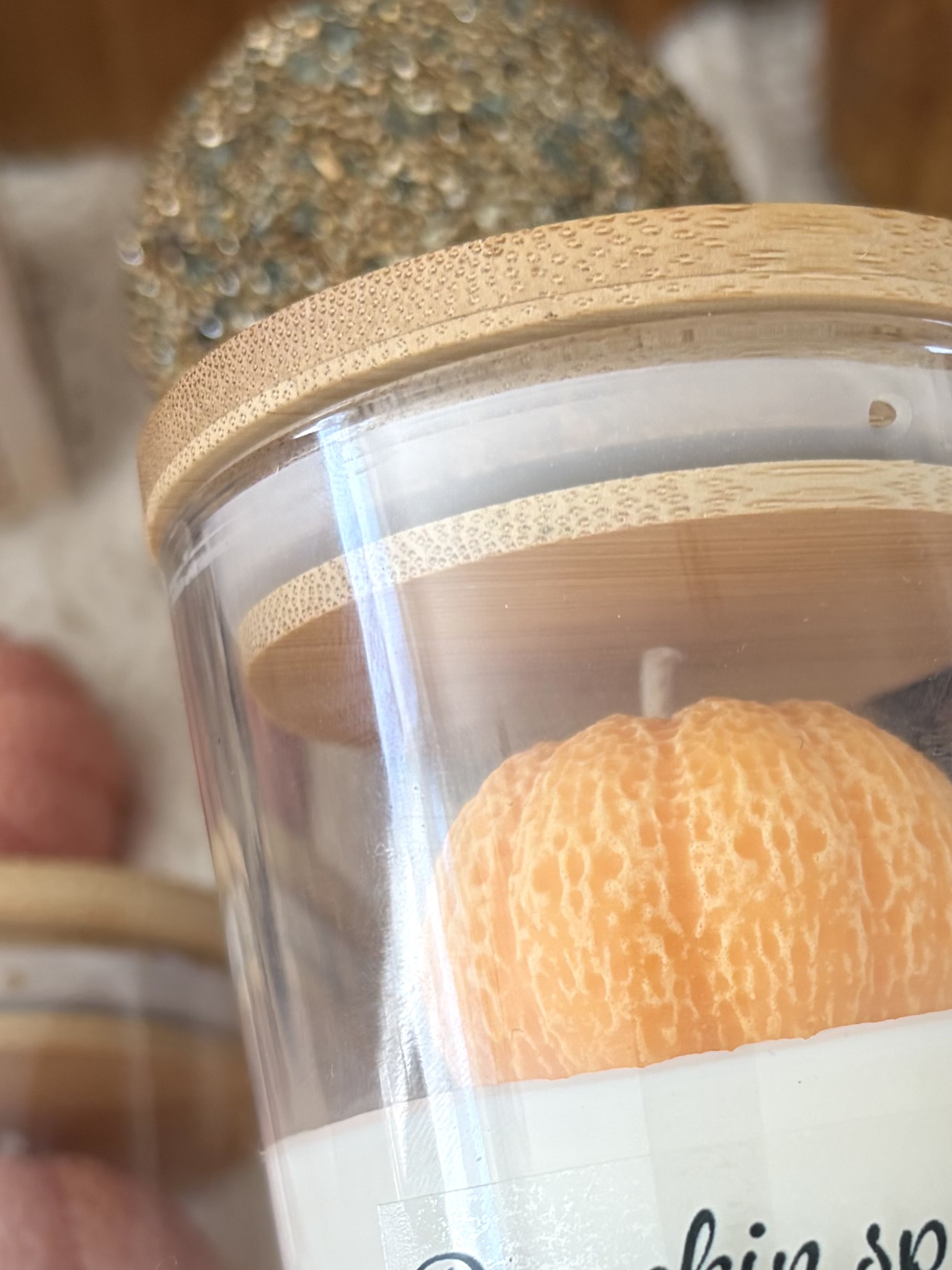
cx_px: 735
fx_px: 2237
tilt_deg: -60.8
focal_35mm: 61
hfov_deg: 23.7
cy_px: 987
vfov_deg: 31.0
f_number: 1.6
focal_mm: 5.96
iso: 100
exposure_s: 1/121
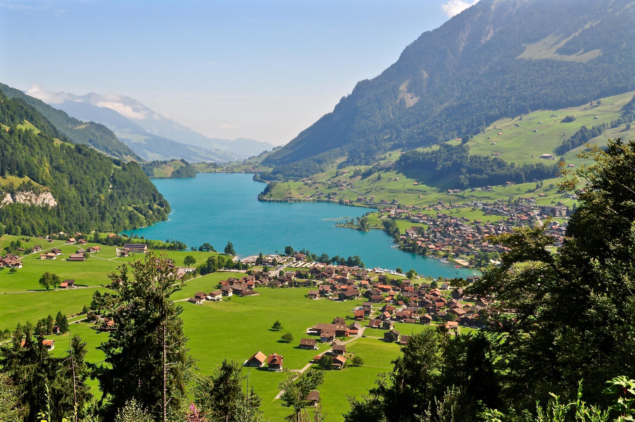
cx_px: 318
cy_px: 211
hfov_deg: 45.0
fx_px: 766
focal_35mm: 44
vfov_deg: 30.8
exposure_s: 1/250
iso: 200
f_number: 10
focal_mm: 29
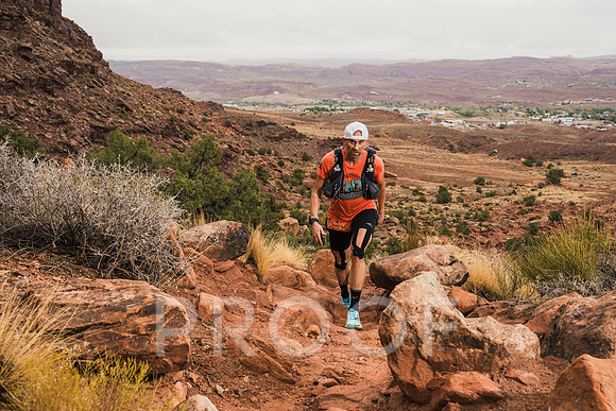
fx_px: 693
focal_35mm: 40
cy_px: 206
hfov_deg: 48.0
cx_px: 308
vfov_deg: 33.1
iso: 250
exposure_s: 1/320
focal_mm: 40
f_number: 6.3
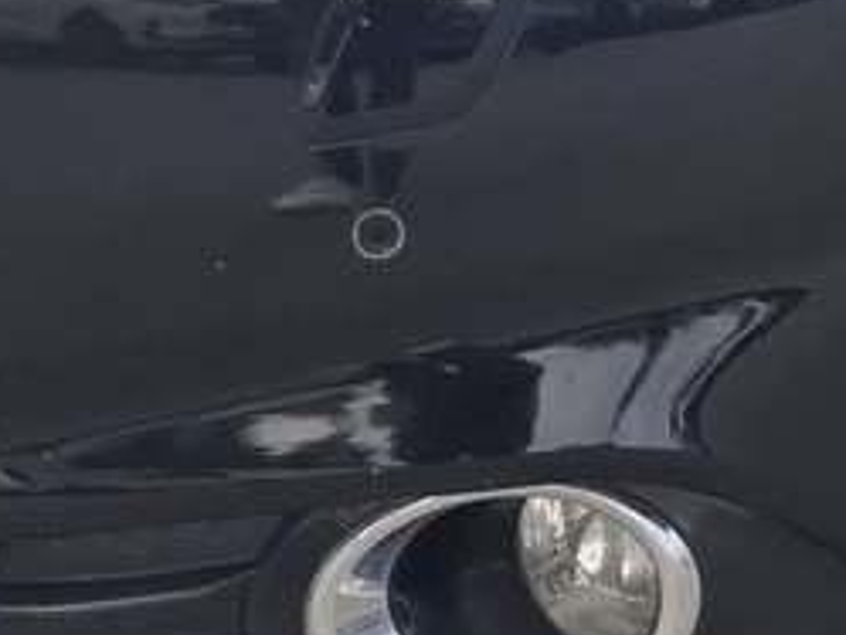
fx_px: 3252
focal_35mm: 133
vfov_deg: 10.9
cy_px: -200
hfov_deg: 14.6
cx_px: 826
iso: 50
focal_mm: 5.54
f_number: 1.8
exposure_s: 1/986
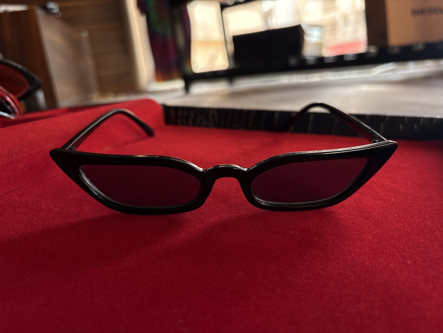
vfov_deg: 53.1
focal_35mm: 26
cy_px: 166
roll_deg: +8.5
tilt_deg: -15.0
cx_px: 222
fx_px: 333
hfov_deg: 67.3
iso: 125
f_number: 1.6
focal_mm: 5.96
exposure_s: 1/122
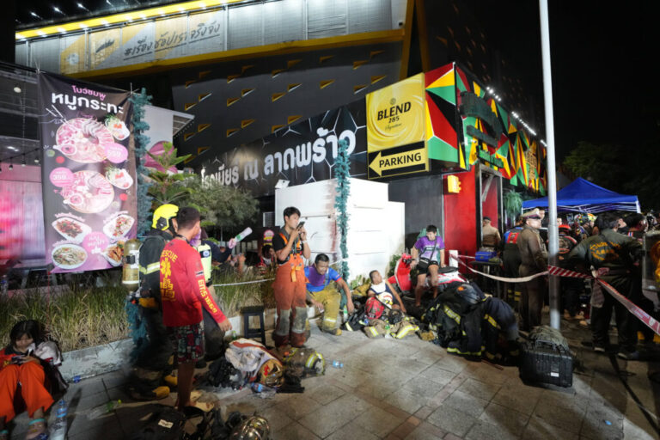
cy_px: 220
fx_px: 293
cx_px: 330
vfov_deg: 73.7
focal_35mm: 16
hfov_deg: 96.7
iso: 5000
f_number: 3.2
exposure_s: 1/200
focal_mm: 16
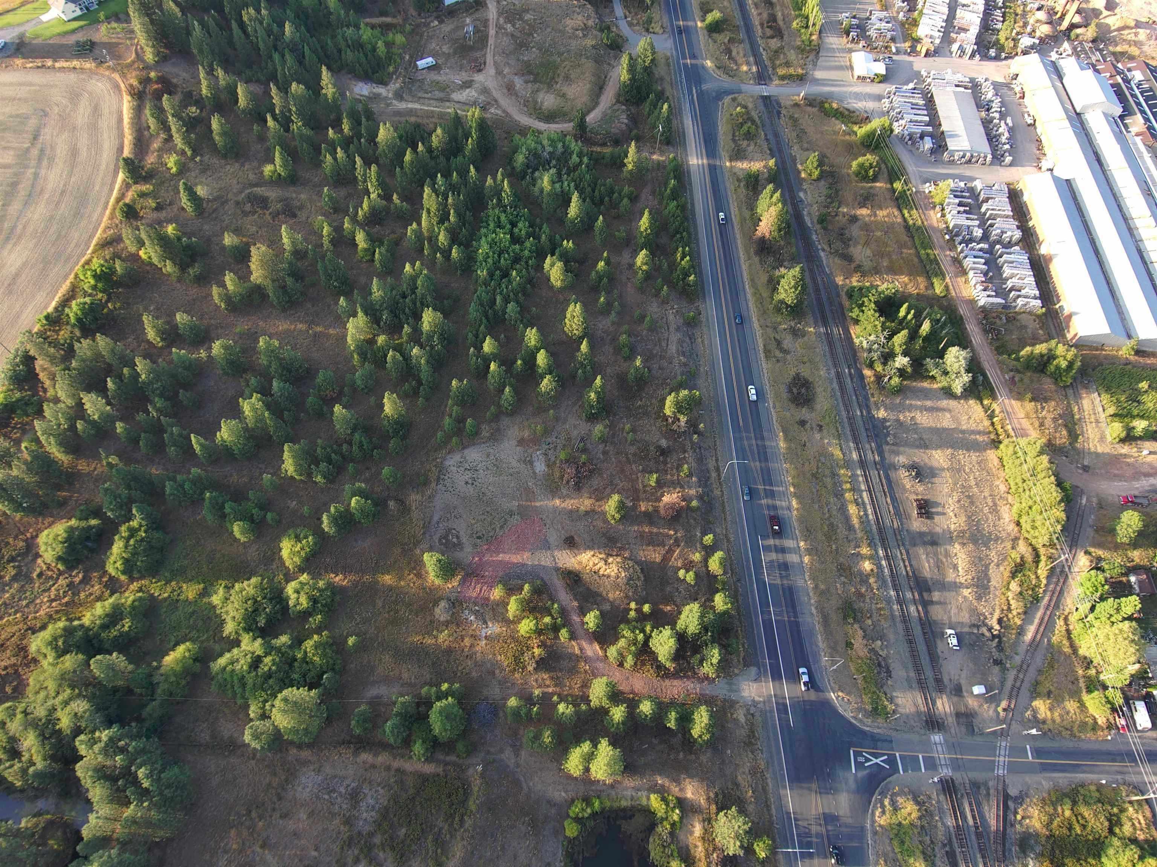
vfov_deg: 63.4
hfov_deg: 79.0
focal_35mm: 21
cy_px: 434
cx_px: 578
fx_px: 702
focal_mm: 3.7
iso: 100
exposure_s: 1/137
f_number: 2.8
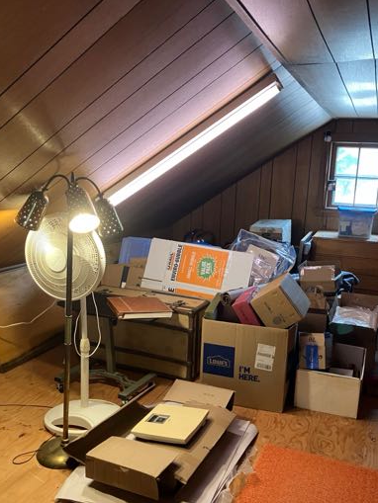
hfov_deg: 42.9
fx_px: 480
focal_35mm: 33
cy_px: 279
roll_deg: -1.2
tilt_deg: -13.6
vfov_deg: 55.2
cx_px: 214
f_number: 1.8
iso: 160
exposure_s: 1/60
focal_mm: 3.99
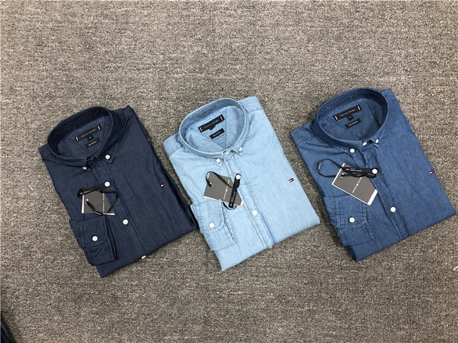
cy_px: 172
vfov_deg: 49.7
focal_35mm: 28
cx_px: 229
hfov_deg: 63.5
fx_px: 370
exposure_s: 1/9
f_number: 1.8
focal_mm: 4
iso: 100
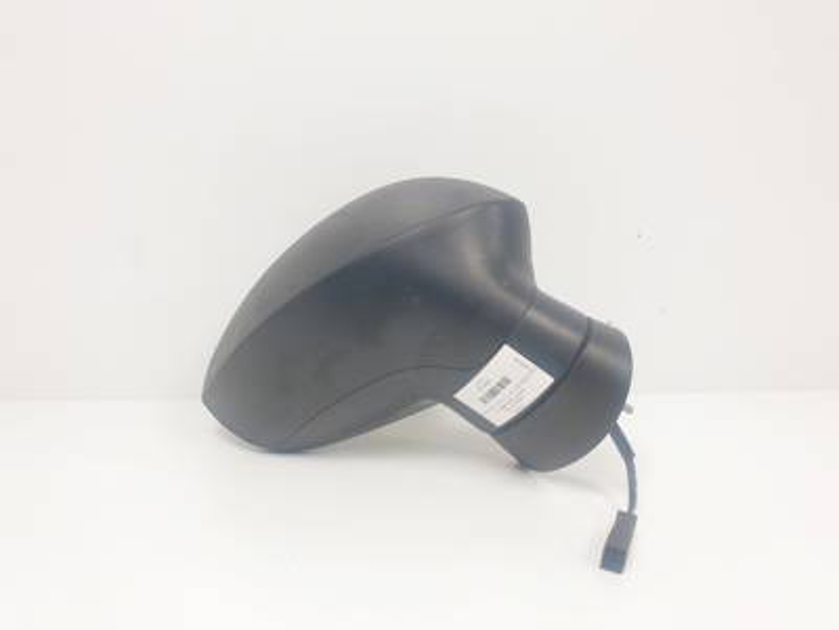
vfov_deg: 53.1
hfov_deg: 67.3
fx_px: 630
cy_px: 315
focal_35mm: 26
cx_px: 420
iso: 50
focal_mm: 4.3
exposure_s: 1/241
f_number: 2.4
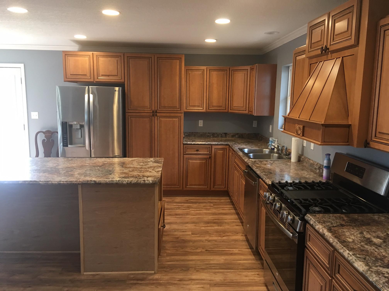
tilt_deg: -5.9
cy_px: 146
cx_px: 194
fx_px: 326
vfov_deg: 48.2
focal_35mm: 29
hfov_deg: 61.7
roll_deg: -2.2
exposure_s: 1/15
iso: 50
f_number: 2.2
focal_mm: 4.15
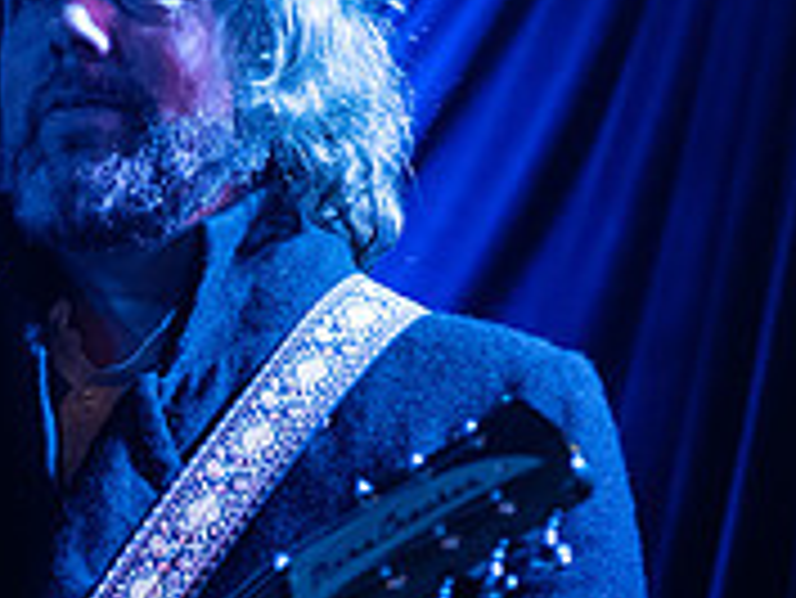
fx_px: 6282
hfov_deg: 7.2
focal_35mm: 273
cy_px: 231
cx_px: 222
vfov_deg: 5.5
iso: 2000
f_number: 3.2
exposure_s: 1/160
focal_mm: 70
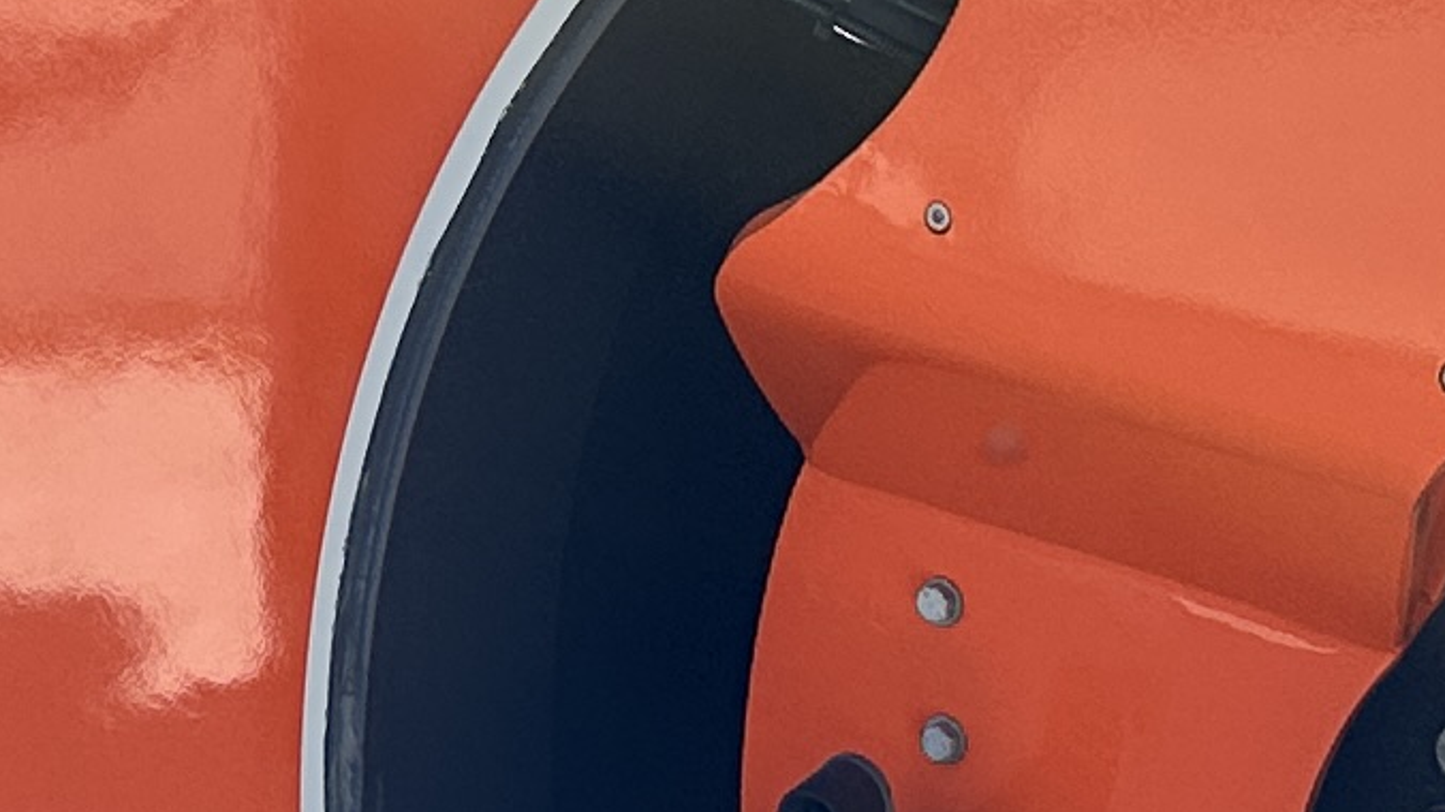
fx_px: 5976
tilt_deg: -5.1
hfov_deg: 13.8
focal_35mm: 156
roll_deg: +0.1
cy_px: -477
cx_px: 496
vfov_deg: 7.6
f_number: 1.78
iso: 80
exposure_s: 1/1916
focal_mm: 6.86
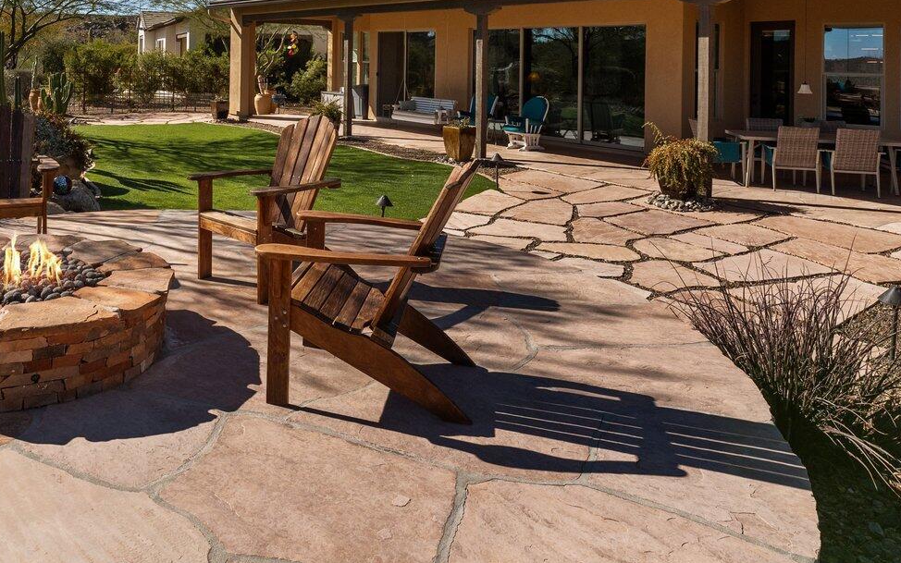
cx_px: 326
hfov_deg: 61.8
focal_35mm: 30
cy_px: 43
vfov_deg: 38.6
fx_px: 737
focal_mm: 14
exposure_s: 1/1250
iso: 400
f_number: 8
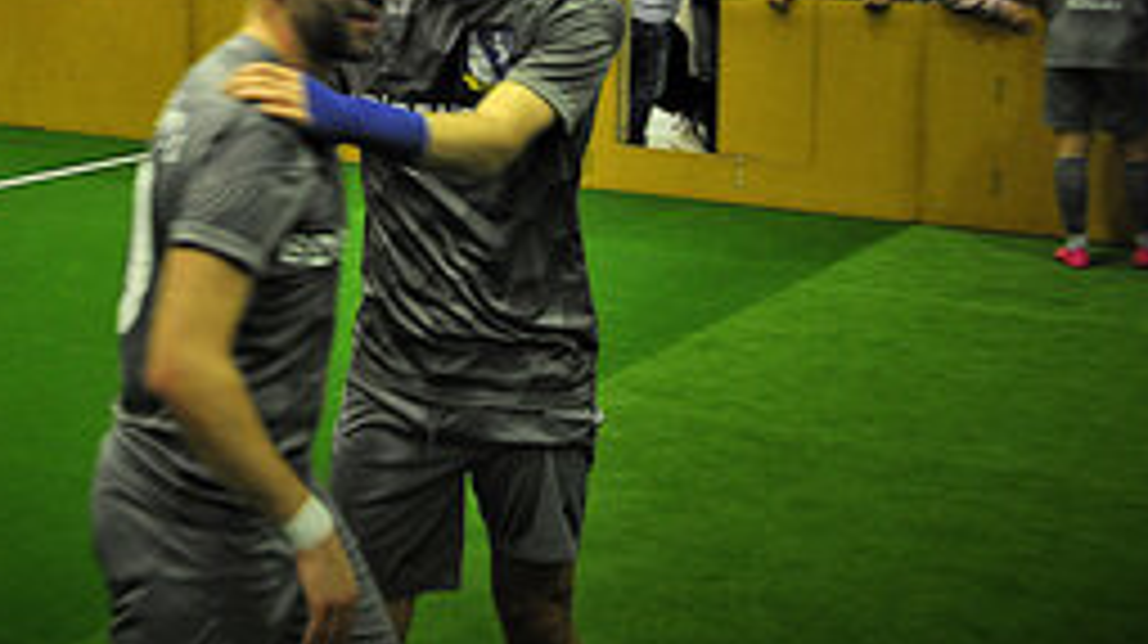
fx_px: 2099
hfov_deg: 30.4
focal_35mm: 69
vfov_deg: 17.2
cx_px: 405
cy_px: 68
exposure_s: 1/30
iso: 1600
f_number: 4
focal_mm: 28
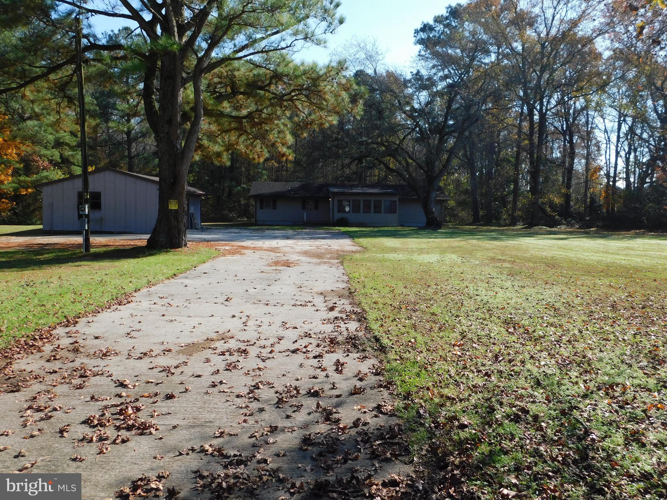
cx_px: 334
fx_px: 578
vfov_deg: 46.8
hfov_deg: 60.0
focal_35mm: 30
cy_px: 250
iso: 125
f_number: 3.2
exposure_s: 1/800
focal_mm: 5.3
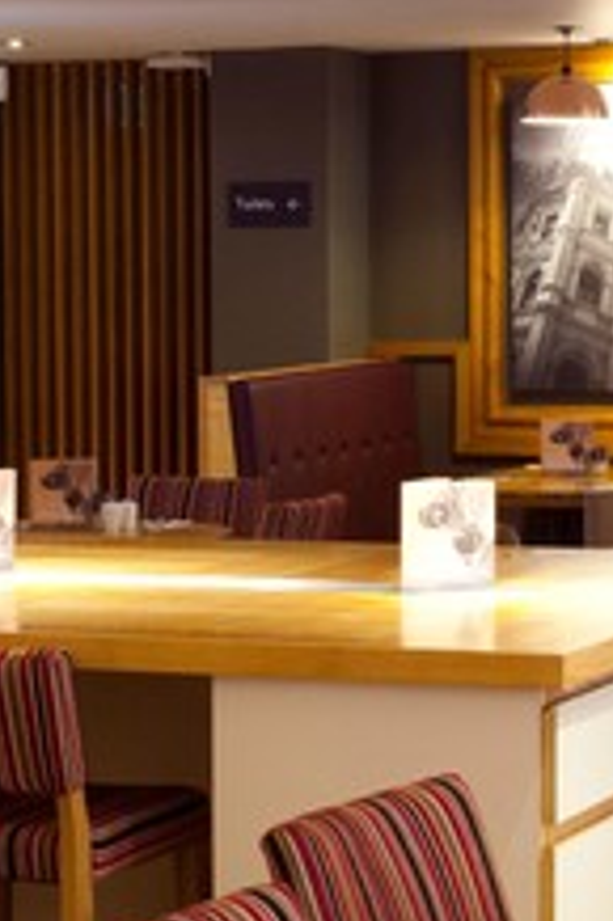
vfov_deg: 15.3
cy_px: 608
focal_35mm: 134
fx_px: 3428
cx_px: 283
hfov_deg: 10.2
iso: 200
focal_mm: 38
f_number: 8
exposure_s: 1/1.25
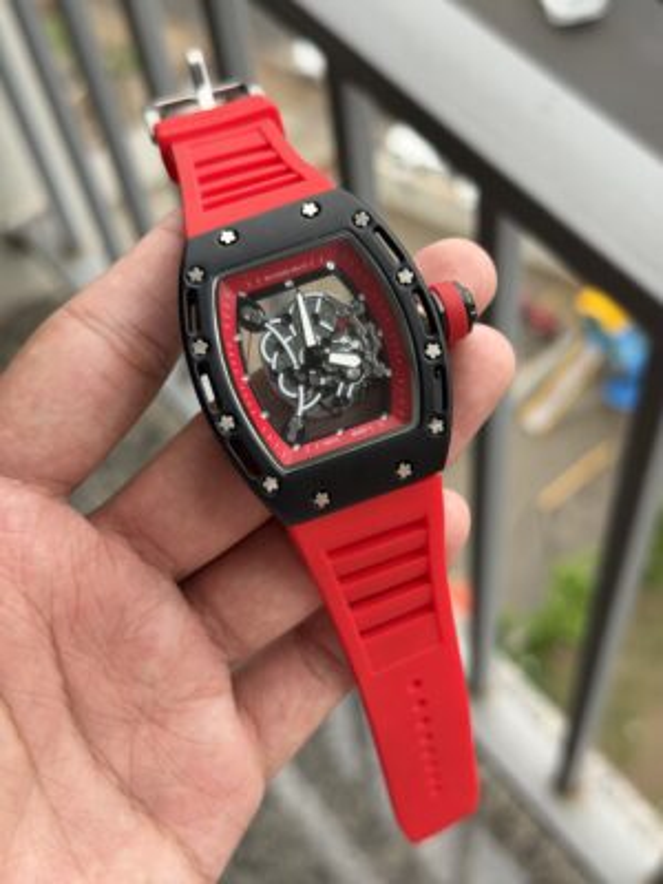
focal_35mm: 48
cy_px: 442
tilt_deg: -59.7
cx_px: 332
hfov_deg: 30.3
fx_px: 1226
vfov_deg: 39.7
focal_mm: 6.76
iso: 80
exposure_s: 1/121
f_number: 1.78
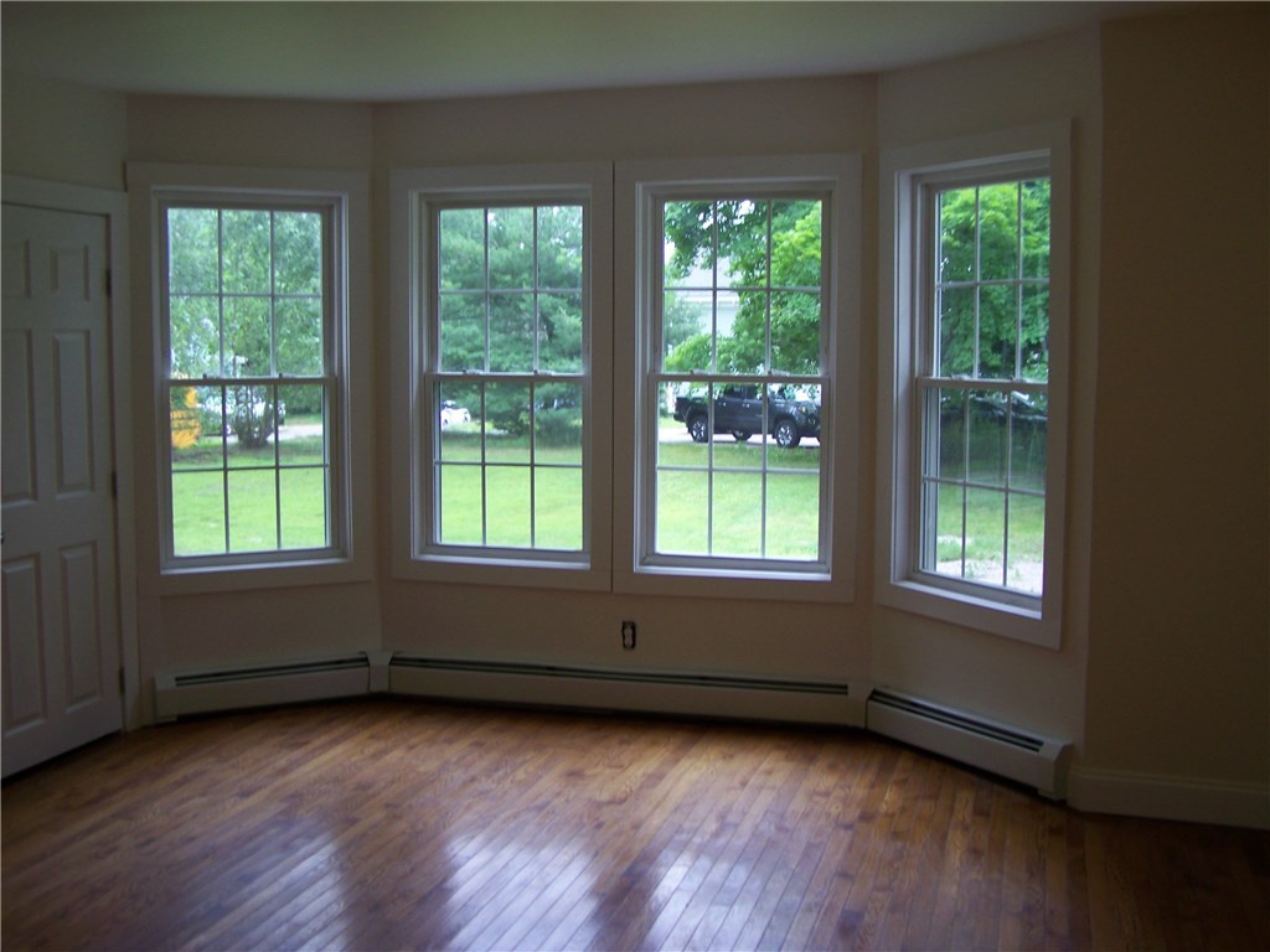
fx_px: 1394
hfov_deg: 49.0
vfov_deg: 37.7
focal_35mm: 38
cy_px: 476
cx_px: 635
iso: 64
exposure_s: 1/40
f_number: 2.8
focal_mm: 6.3
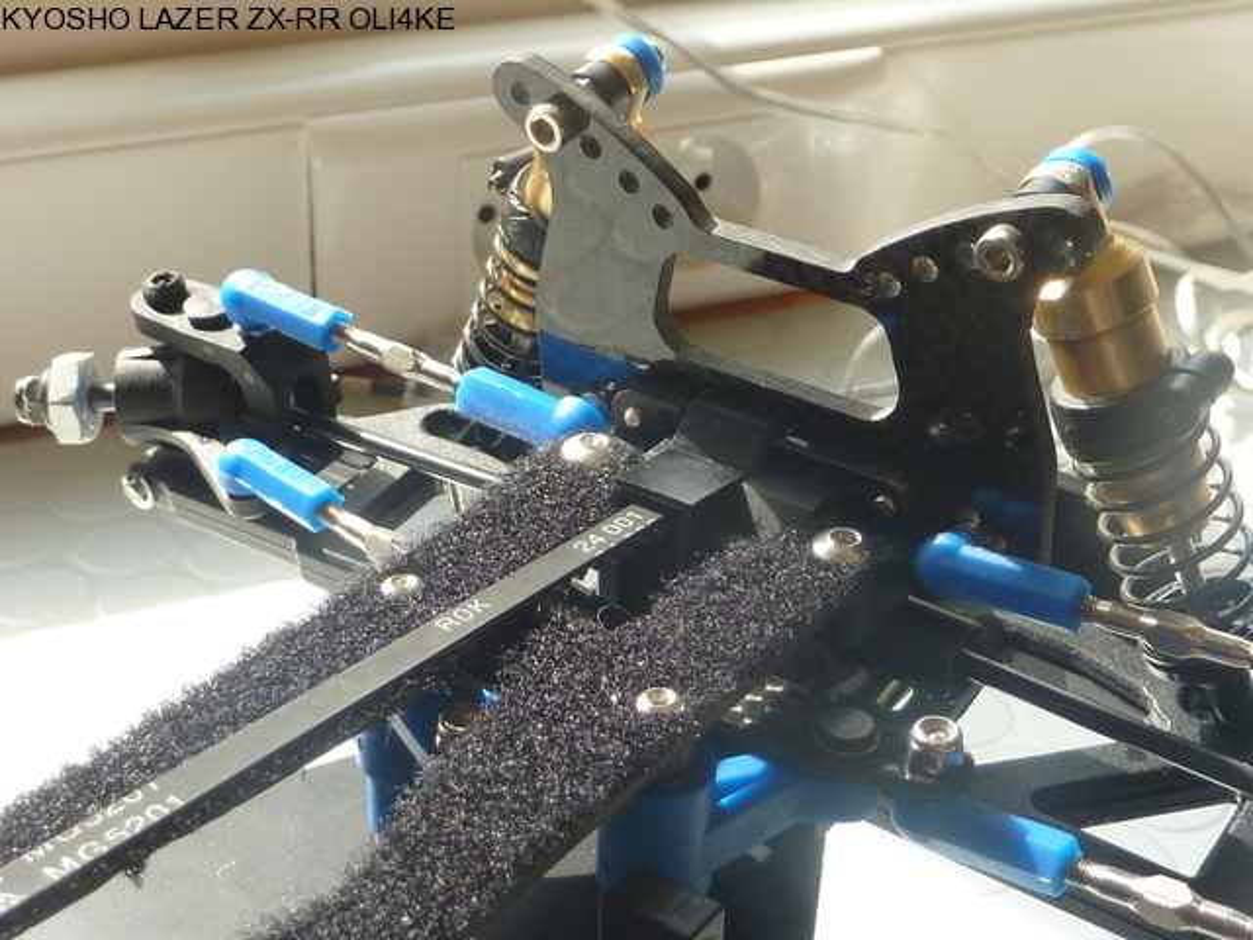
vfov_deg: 25.2
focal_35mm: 58
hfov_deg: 33.2
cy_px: 470
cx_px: 626
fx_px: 2099
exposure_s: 1/125
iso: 80
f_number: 3.5
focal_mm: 5.3
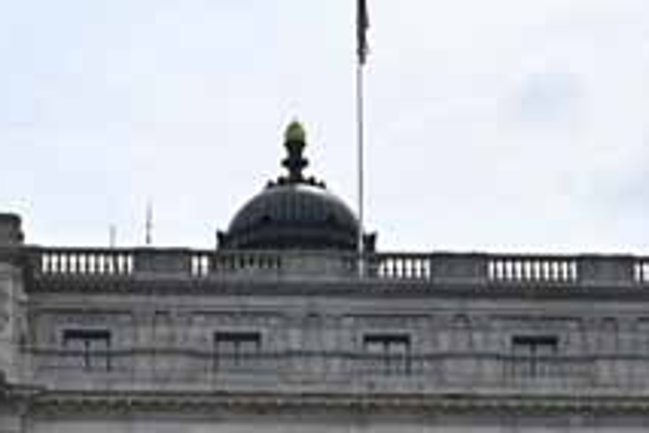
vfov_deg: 10.4
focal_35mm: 126
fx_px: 2269
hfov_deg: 16.3
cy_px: 691
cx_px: 375
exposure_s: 1/400
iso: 64
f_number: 6.3
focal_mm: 33.5
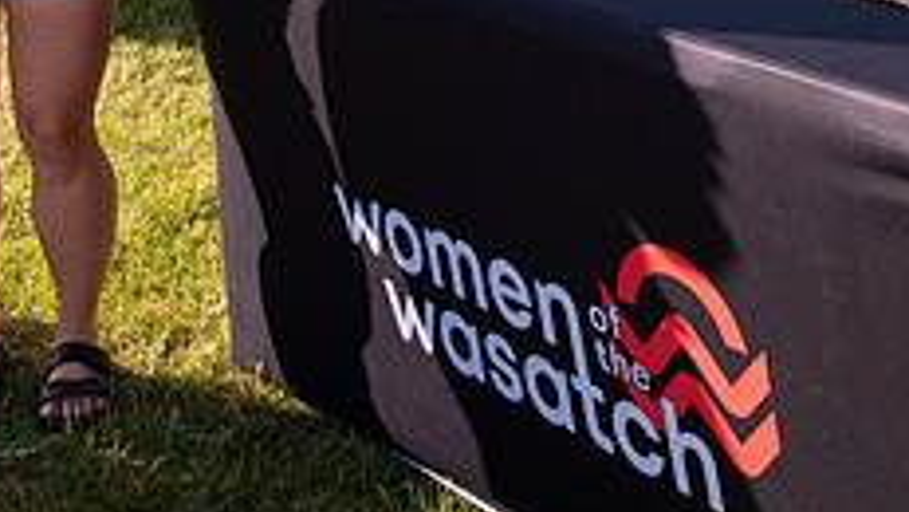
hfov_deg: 25.1
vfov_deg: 13.2
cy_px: -355
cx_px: 282
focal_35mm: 84
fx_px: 2025
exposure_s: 1/640
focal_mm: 24
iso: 500
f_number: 7.1
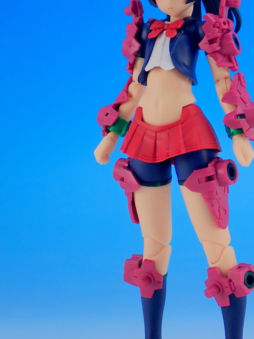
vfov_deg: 18.7
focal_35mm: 105
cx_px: 181
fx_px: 1027
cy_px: 164
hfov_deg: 14.1
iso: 100
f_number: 3.9
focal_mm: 12.73
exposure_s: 1/30
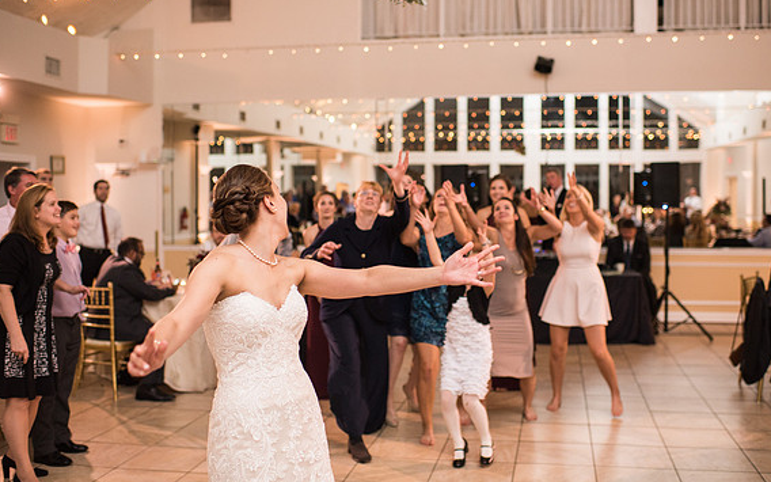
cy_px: 221
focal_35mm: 39
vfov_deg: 32.8
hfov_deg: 50.3
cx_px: 412
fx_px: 819
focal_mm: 35
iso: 1000
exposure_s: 1/200
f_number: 2
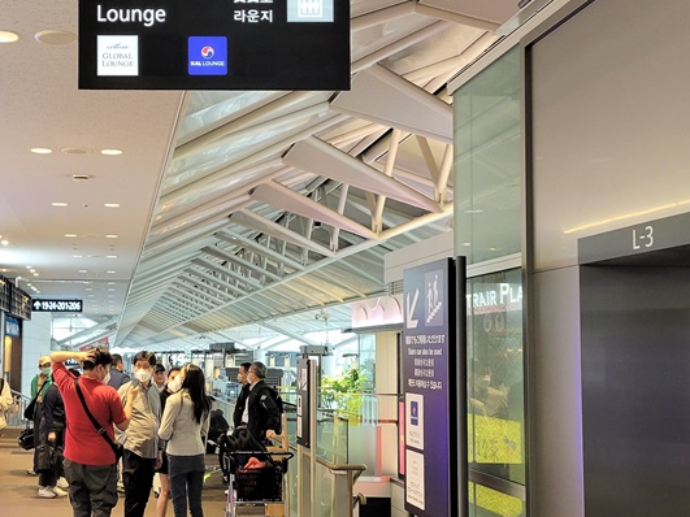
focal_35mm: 49
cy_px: 294
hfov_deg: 37.2
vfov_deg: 29.6
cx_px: 116
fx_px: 976
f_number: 1.8
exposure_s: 1/120
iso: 200
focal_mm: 5.4
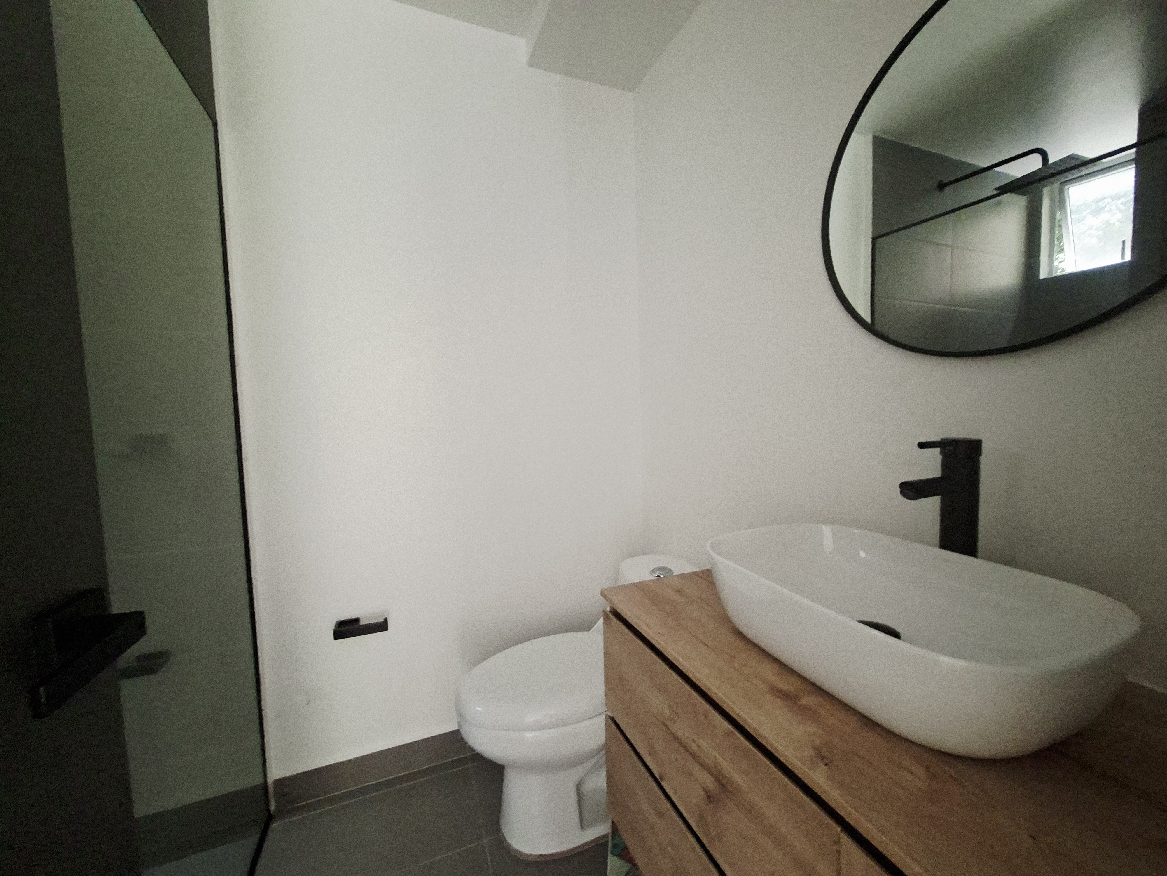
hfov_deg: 106.2
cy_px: 438
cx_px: 584
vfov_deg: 89.9
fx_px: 438
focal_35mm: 13
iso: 500
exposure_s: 1/20
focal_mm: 1.74
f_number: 2.2
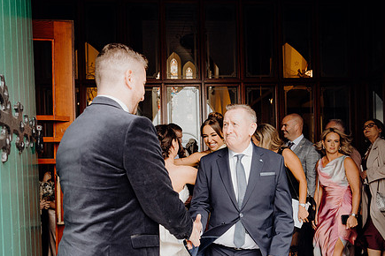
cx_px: 201
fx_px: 342
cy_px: 163
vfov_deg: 40.8
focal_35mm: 32
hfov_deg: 58.7
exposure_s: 1/200
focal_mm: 24
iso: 400
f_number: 3.5
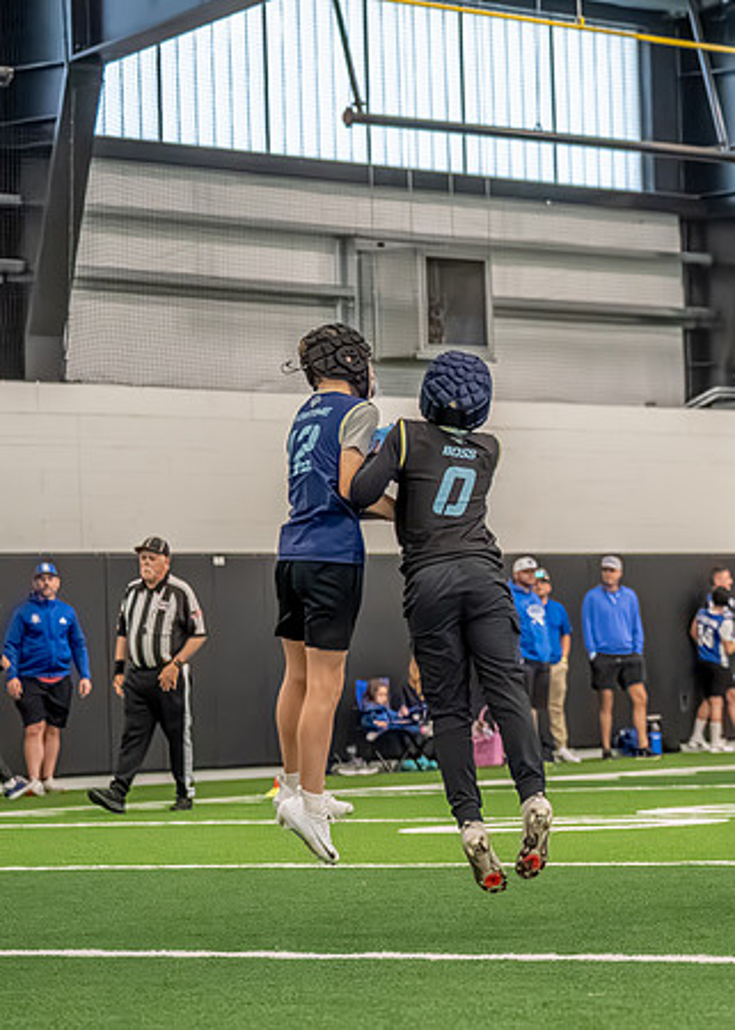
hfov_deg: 9.6
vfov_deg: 13.7
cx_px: 963
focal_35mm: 146
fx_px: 4280
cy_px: 423
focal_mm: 70
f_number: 2.8
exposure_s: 1/1000
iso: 6400
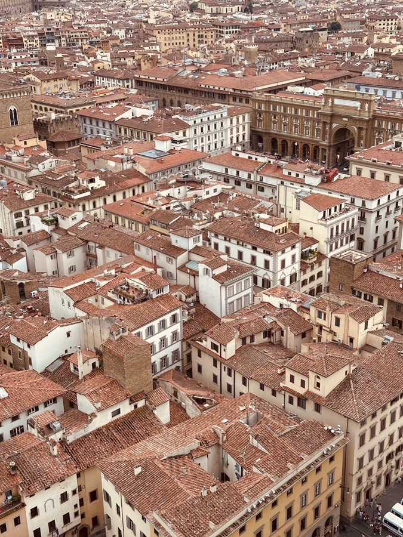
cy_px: 268
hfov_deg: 30.3
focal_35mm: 48
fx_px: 745
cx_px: 202
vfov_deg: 39.7
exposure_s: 1/651
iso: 64
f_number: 1.78
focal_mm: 6.86
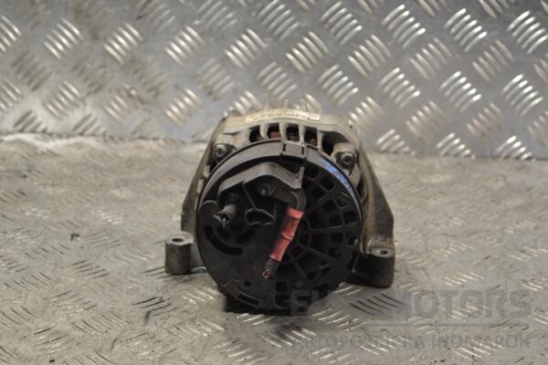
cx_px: 274
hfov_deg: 24.6
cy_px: 182
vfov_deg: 16.6
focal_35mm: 82
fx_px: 1256
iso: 320
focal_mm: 55
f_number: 5.6
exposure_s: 1/30
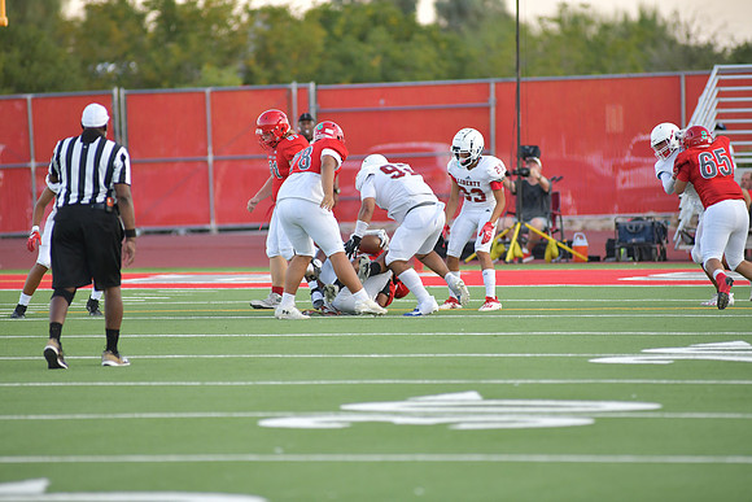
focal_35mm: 300
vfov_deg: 4.6
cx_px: 376
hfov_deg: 6.9
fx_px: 6268
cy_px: 251
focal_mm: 300
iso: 1000
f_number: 3.5
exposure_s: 1/1250
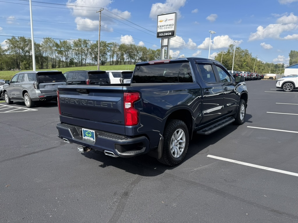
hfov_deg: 71.6
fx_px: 207
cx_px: 149
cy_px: 112
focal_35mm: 24
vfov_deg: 56.8
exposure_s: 1/2907
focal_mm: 6.76
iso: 80
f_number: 1.78
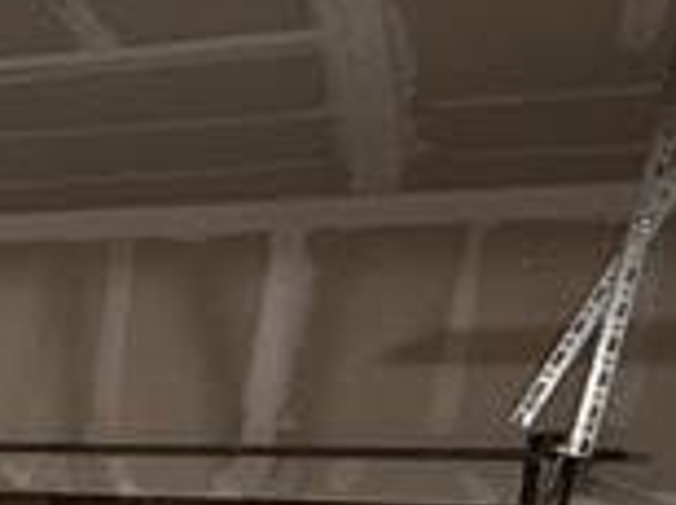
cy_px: 801
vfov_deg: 14.6
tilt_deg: -7.5
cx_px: -882
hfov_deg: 14.7
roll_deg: -3.3
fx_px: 1813
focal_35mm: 93
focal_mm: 2.22
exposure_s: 1/60
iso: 250
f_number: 2.2
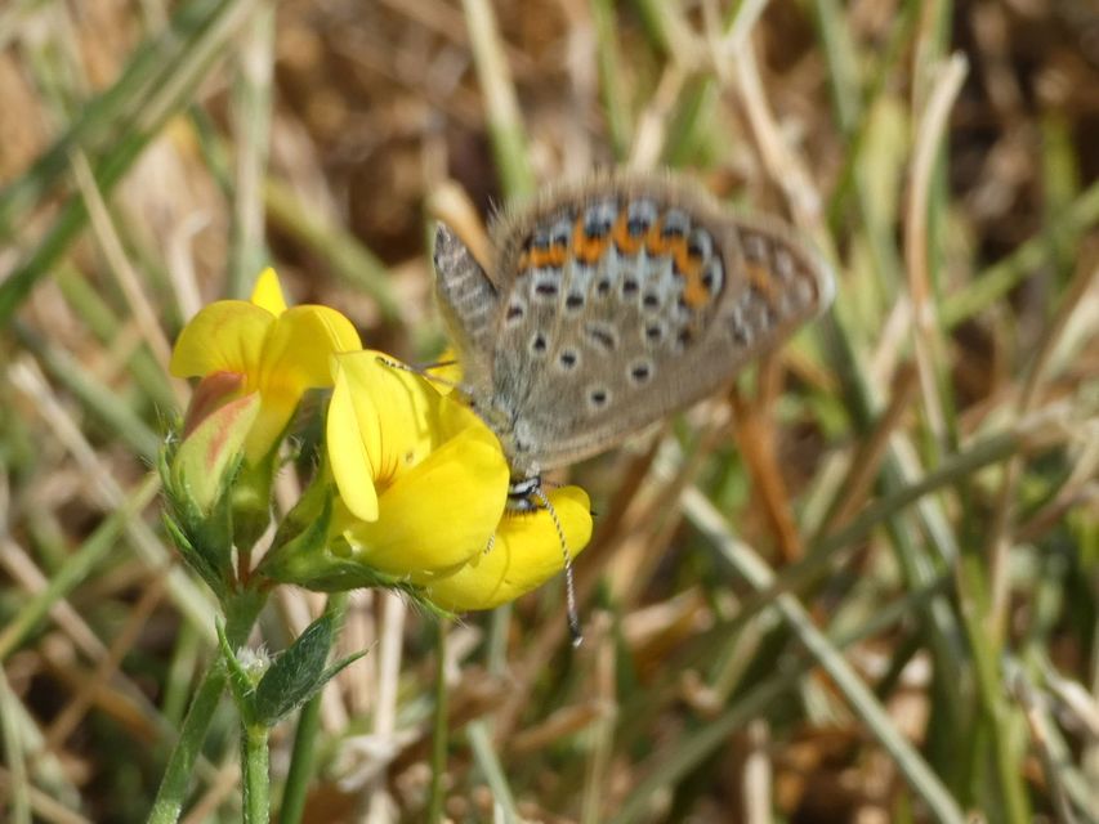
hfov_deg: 12.8
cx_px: 550
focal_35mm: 154
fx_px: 4890
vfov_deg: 9.6
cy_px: 412
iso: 80
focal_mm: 27.5
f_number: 5.4
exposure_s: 1/160
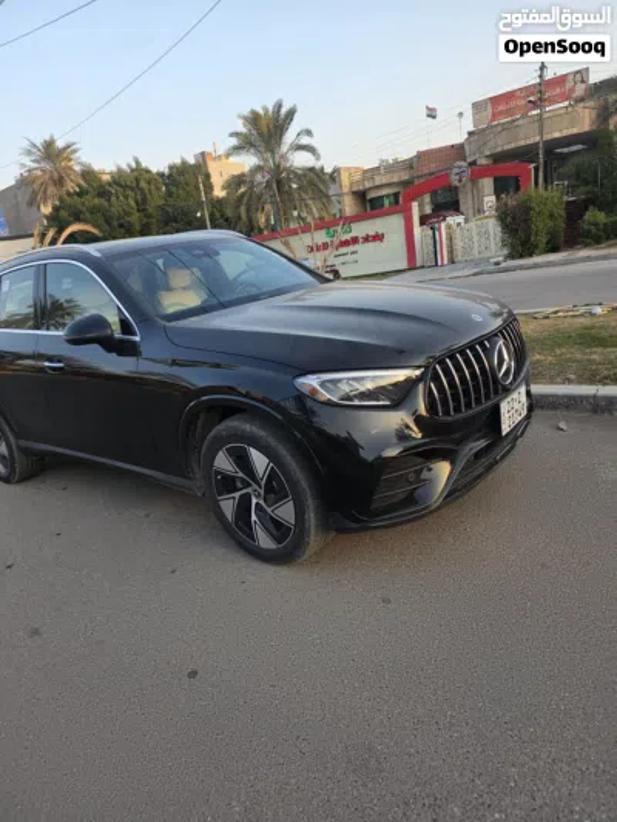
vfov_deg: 73.9
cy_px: 411
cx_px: 308
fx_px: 546
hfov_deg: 58.9
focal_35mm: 23
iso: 64
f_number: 1.7
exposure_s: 1/359
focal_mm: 6.3
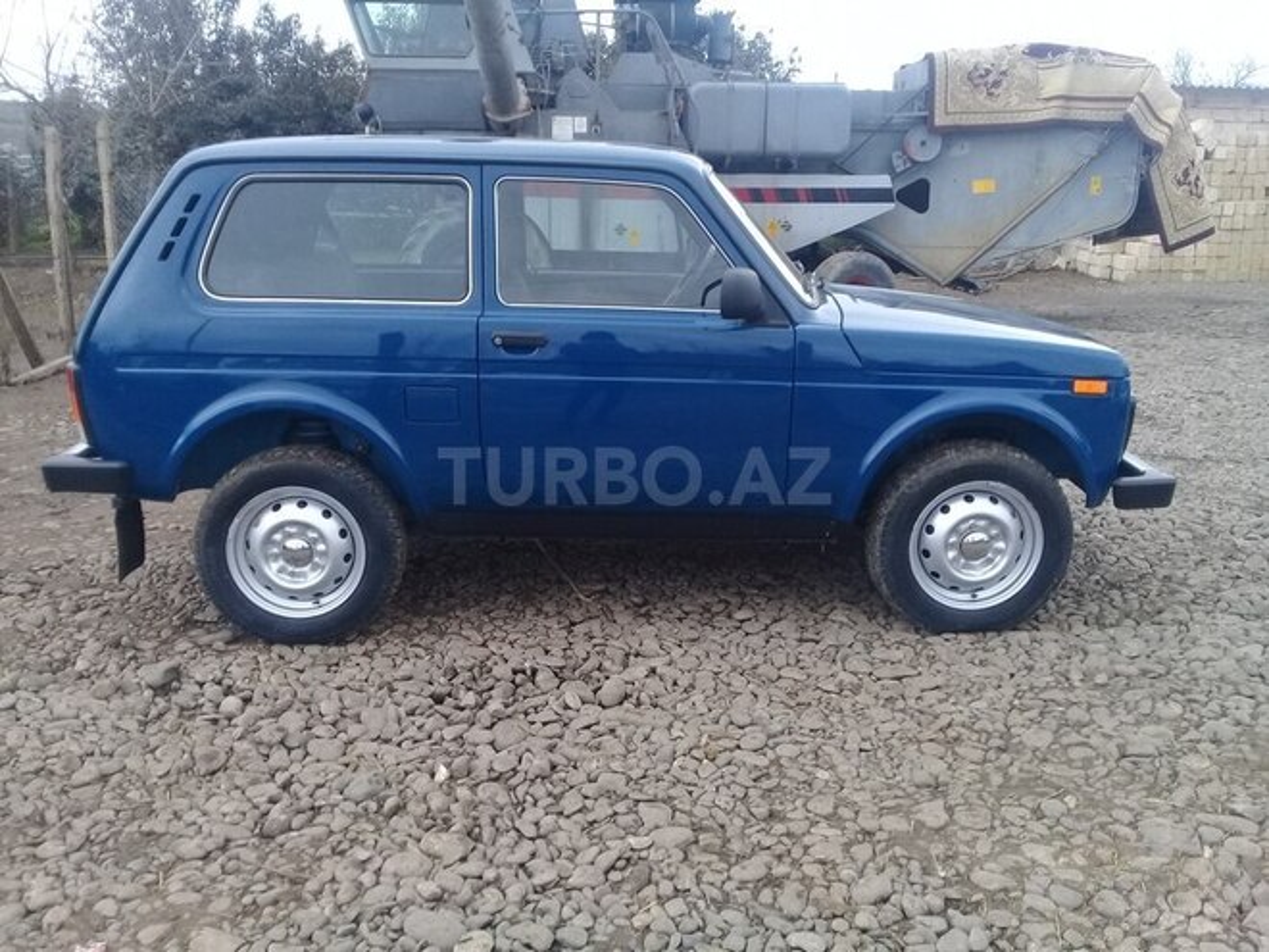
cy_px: 476
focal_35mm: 31
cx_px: 634
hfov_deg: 58.4
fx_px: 1136
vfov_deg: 45.4
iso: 50
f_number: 2.2
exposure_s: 1/212
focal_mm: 3.3
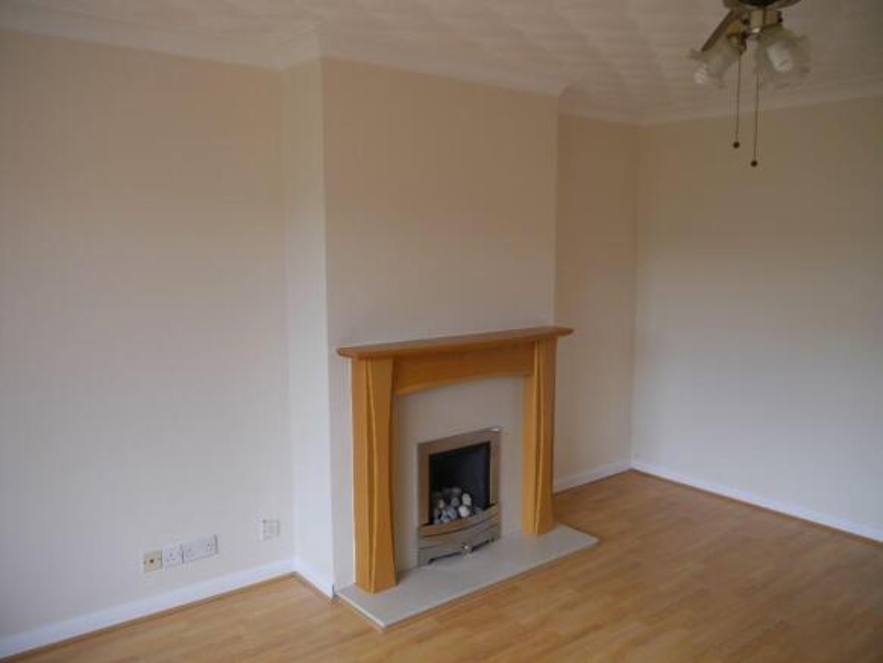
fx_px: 766
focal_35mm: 30
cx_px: 442
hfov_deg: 59.9
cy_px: 332
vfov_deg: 46.8
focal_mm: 15
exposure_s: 1/125
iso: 160
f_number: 4
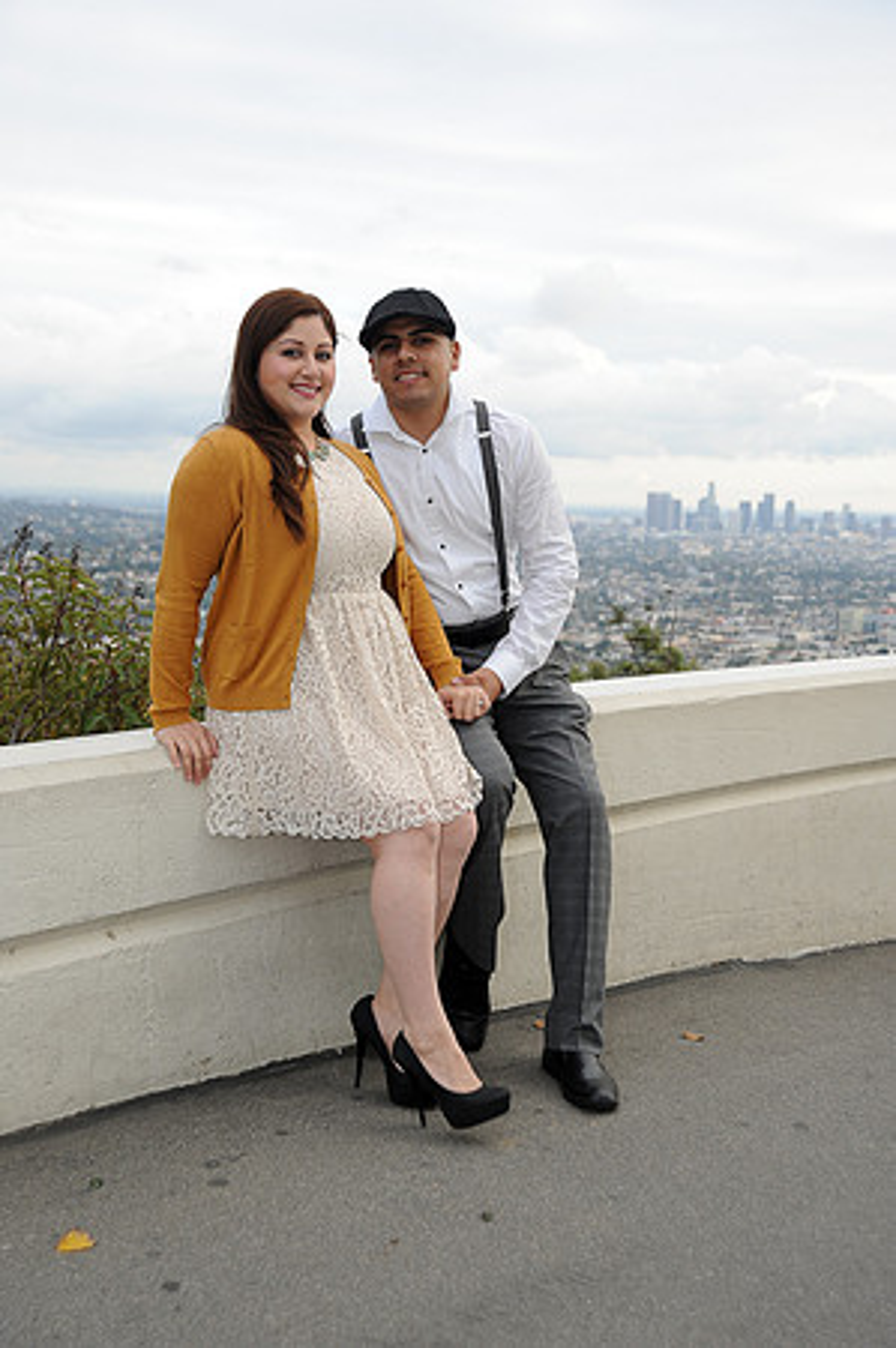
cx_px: 448
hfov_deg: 33.3
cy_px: 674
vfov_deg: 48.5
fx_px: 1497
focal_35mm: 40
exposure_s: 1/250
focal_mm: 40
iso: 200
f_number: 5
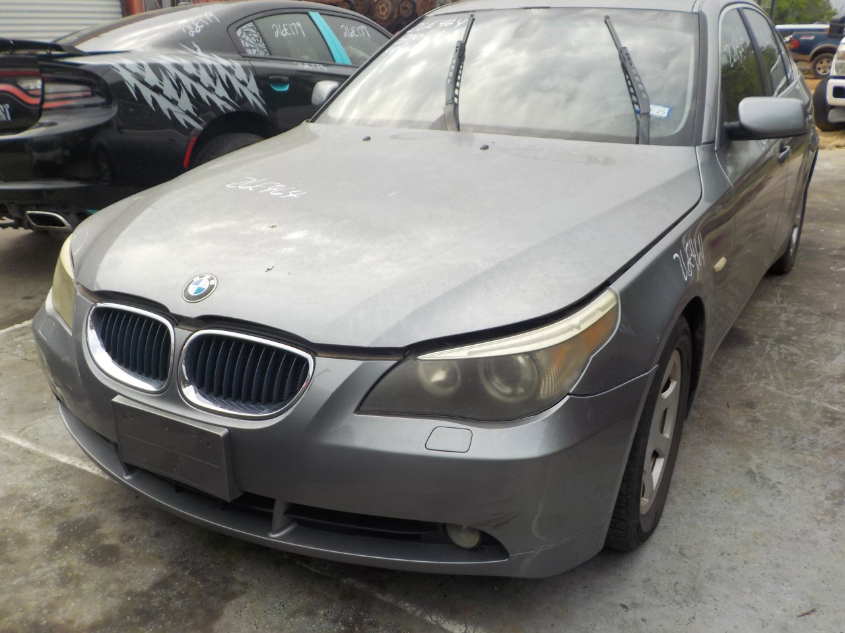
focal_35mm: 30
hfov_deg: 60.0
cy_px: 316
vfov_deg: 46.8
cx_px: 422
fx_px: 732
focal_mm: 4.1
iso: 125
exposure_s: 1/400
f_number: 3.3
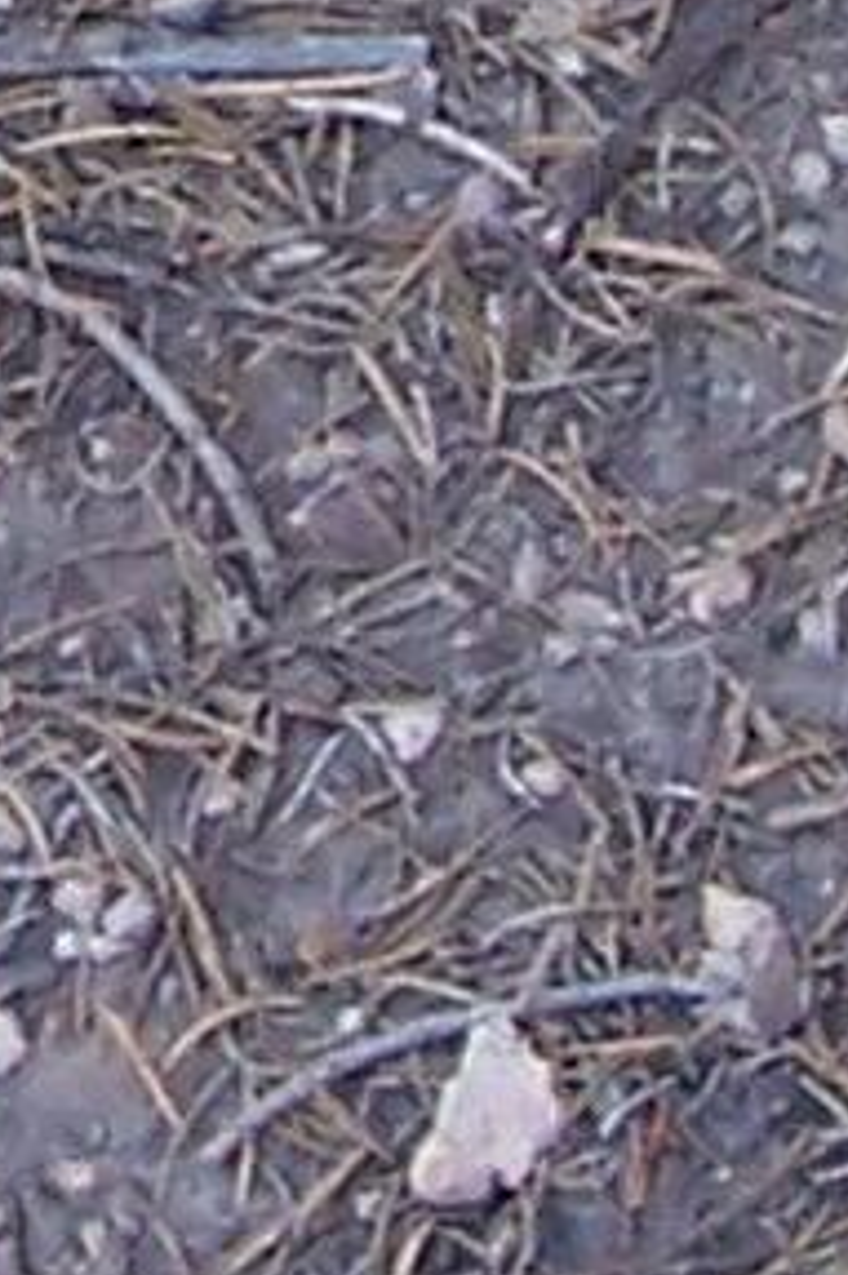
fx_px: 13796
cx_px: -1199
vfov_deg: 5.2
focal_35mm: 390
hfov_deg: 3.5
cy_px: -1253
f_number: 3
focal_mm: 7
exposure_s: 1/125
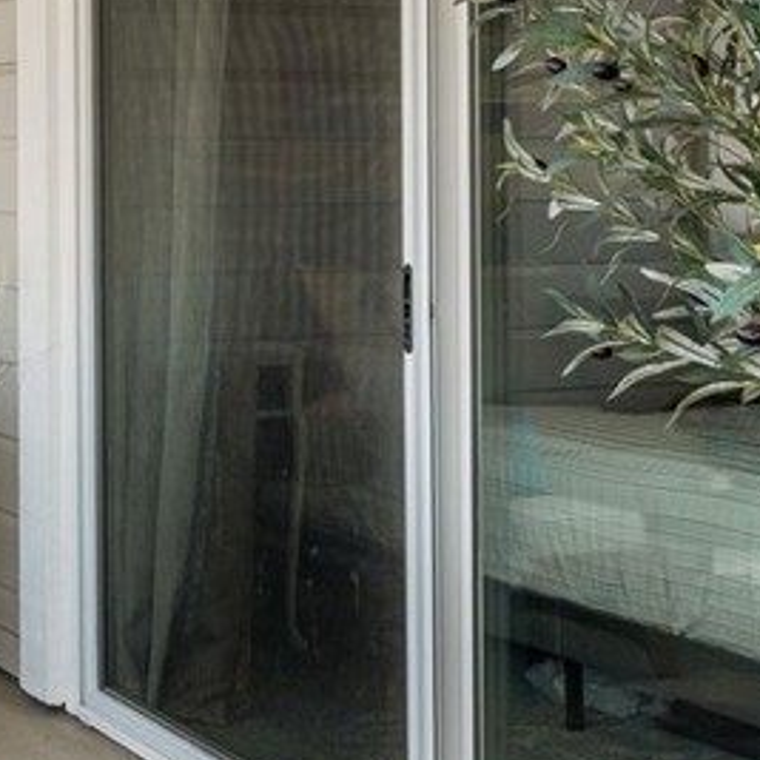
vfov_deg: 26.8
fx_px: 1581
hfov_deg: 24.7
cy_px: 222
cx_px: -131
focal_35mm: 64
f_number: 11
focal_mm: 19.5
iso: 100
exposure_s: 1/20
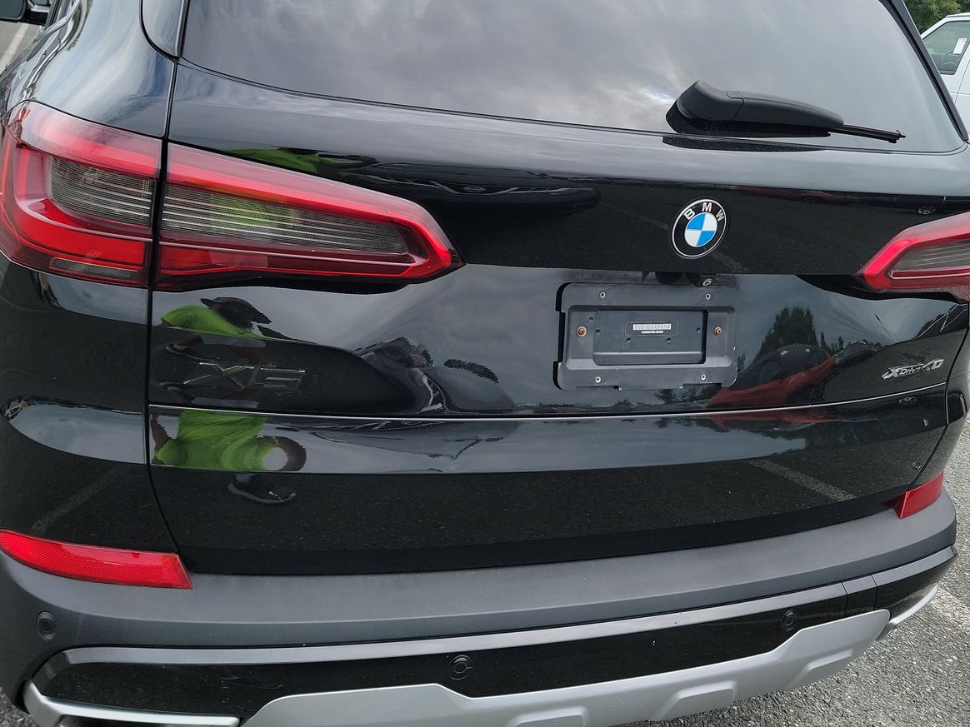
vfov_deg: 42.8
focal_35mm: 33
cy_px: 305
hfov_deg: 55.3
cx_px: 461
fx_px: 925
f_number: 1.8
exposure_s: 1/397
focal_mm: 6.7
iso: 50
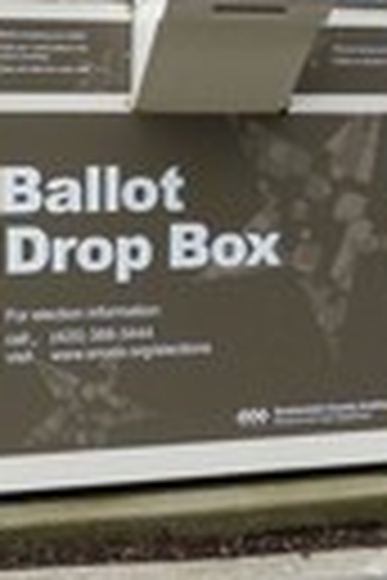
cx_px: 212
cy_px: 173
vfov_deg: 24.0
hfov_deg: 16.3
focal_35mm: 84
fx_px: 1354
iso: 100
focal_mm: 5
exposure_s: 1/100
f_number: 3.1
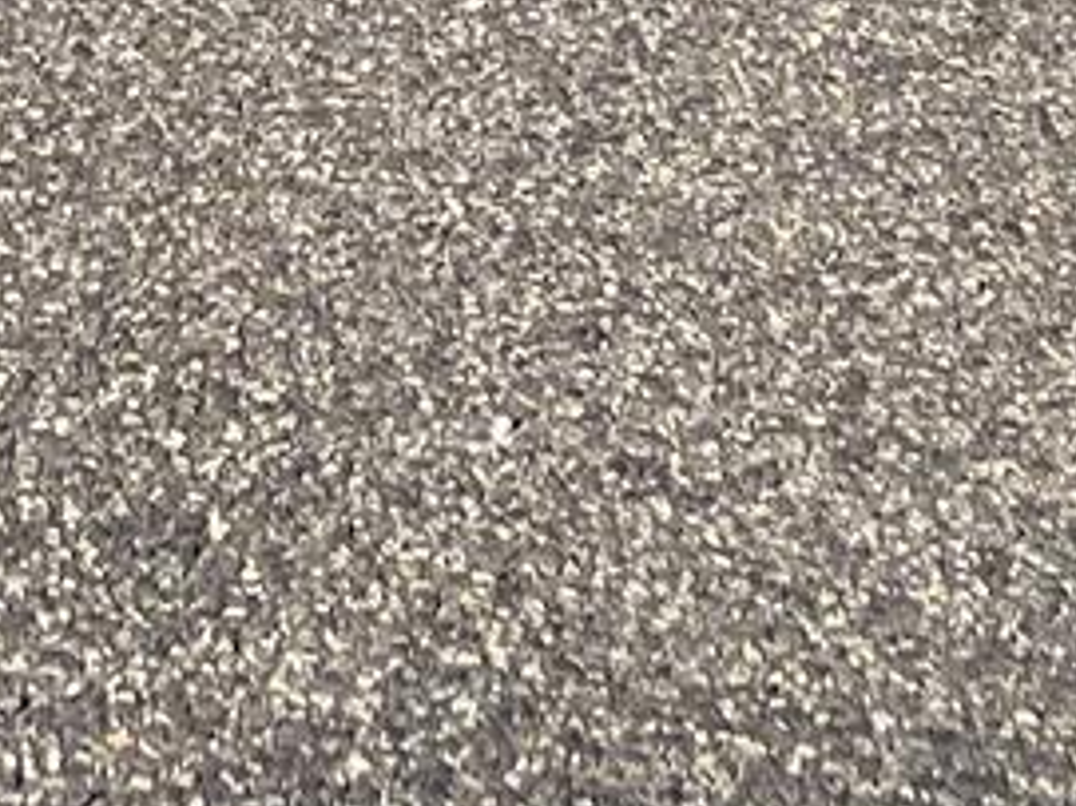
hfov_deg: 10.7
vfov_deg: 6.9
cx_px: 139
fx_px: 5717
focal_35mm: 184
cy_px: -1938
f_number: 1.5
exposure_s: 1/4274
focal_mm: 5.7
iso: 50
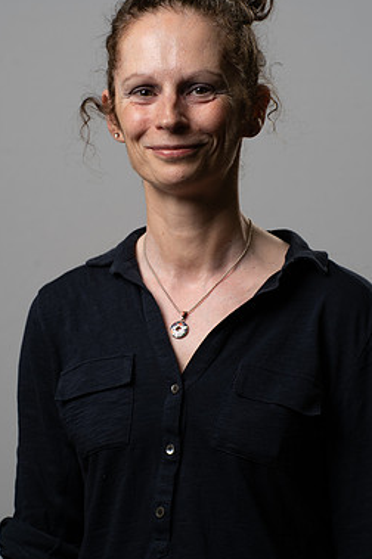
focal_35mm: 214
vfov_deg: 9.6
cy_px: 264
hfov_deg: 6.4
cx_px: 182
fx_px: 3323
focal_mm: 180
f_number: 7.1
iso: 160
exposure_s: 1/160
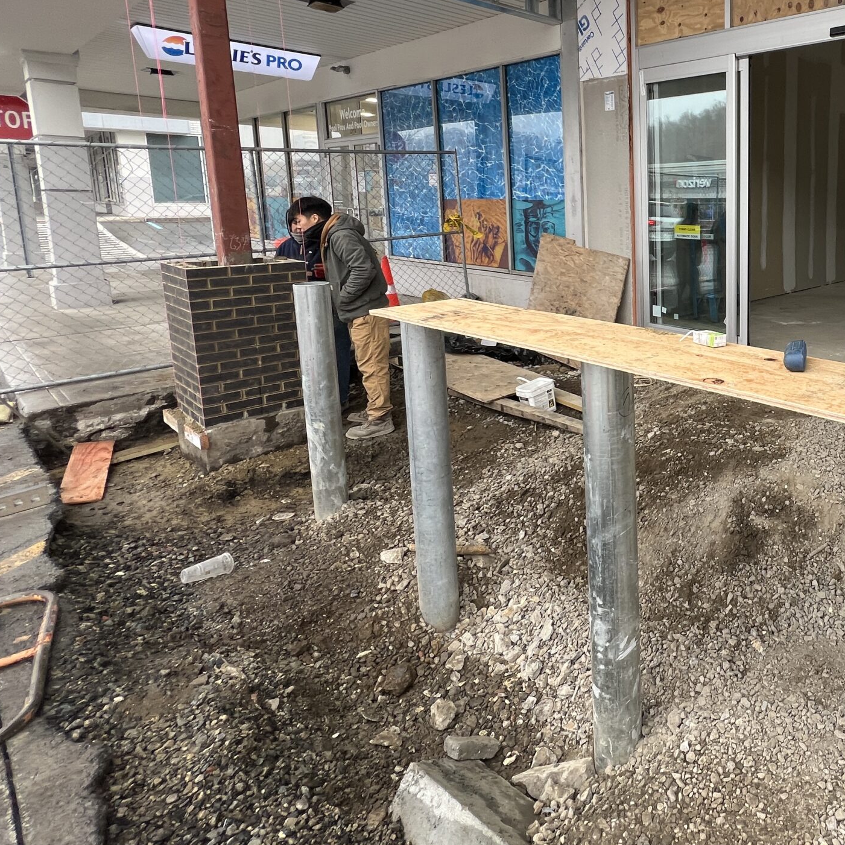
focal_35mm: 21
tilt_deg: -8.2
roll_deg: +0.2
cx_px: 746
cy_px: 284
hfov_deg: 61.8
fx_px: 580
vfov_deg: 70.1
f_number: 1.8
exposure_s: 1/99
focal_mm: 1.57
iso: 50
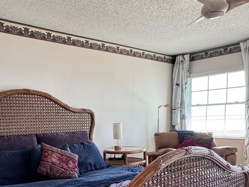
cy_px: 148
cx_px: 75
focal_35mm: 37
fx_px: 266
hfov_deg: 48.9
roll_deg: +1.4
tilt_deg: -6.4
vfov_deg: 37.4
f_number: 2.2
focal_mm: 2.22
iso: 320
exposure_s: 1/120
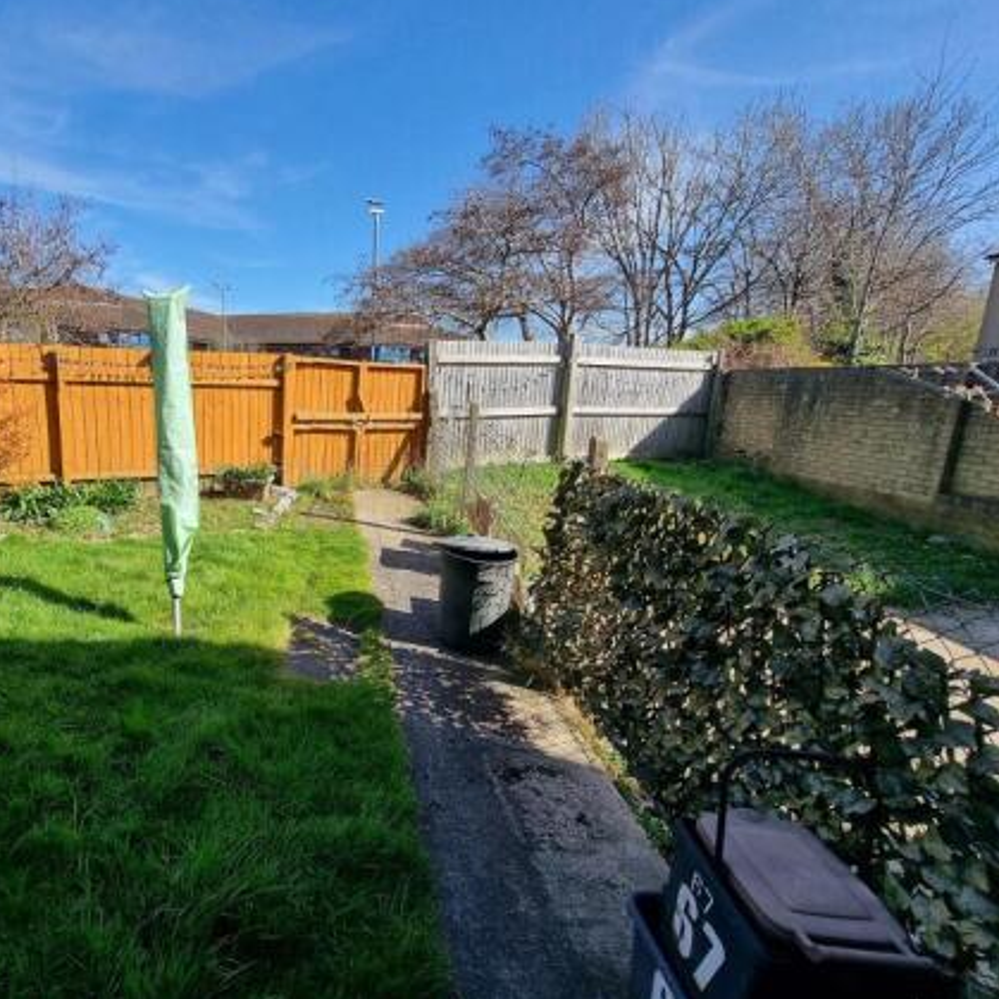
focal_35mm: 16
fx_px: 522
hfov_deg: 84.0
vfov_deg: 87.4
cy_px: 483
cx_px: 323
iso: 50
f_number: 2.2
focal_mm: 2.2
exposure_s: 1/910
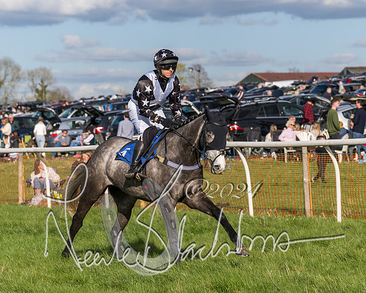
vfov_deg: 8.6
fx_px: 1956
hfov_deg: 10.7
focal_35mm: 181
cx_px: 188
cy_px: 141
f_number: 5
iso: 400
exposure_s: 1/3200
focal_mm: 98
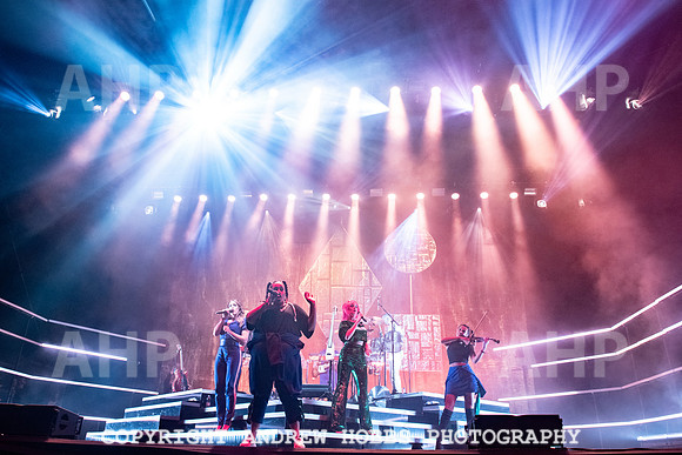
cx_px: 341
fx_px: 490
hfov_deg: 69.7
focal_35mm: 26
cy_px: 228
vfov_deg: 49.8
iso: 2000
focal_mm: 24
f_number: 4.5
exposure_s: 1/160
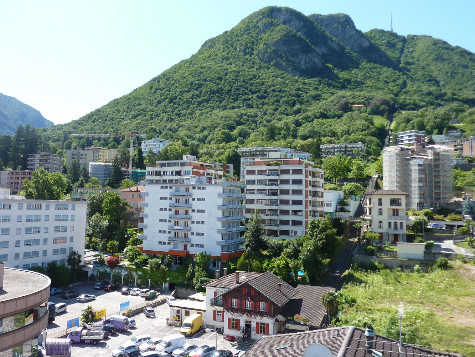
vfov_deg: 46.8
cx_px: 198
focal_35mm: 30
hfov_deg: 59.6
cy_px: 165
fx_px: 412
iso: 80
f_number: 4
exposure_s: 1/250
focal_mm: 4.1
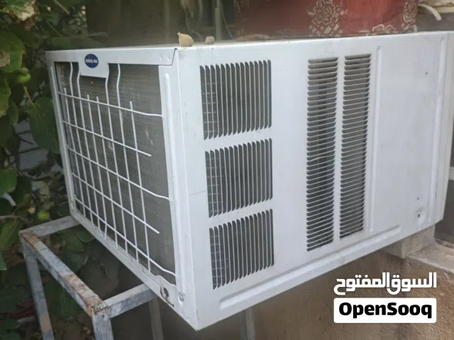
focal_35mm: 35
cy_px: 170
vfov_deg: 40.7
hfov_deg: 52.6
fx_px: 459
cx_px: 227
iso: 320
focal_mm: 4.94
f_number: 1.5
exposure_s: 1/200
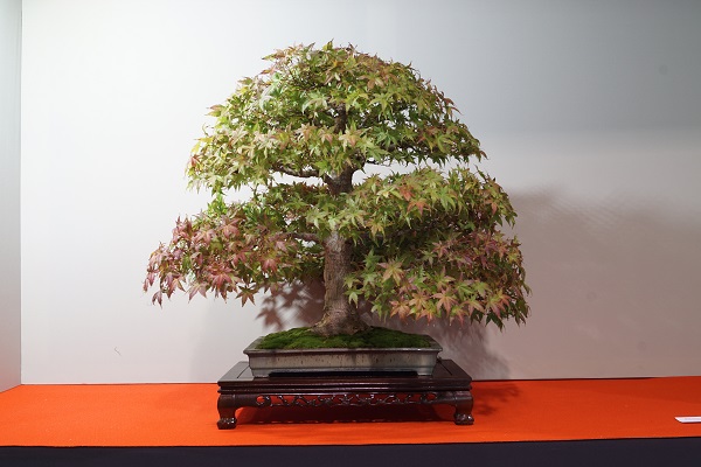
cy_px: 234
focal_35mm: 39
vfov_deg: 34.2
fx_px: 759
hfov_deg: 49.6
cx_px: 350
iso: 100
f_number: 11
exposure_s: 1
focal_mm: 26
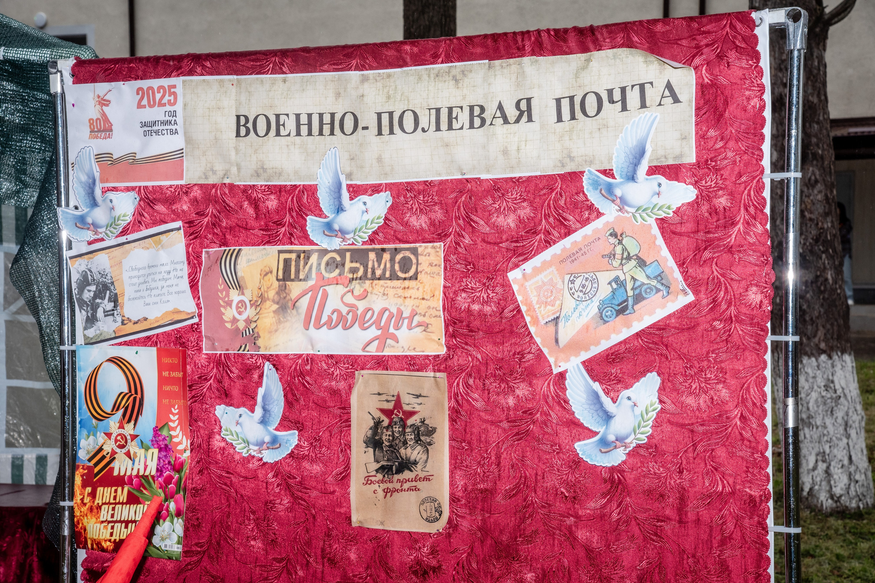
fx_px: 1725
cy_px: 289
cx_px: 434
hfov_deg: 28.5
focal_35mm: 71
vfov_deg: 19.2
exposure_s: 1/160
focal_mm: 70
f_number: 11
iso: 500
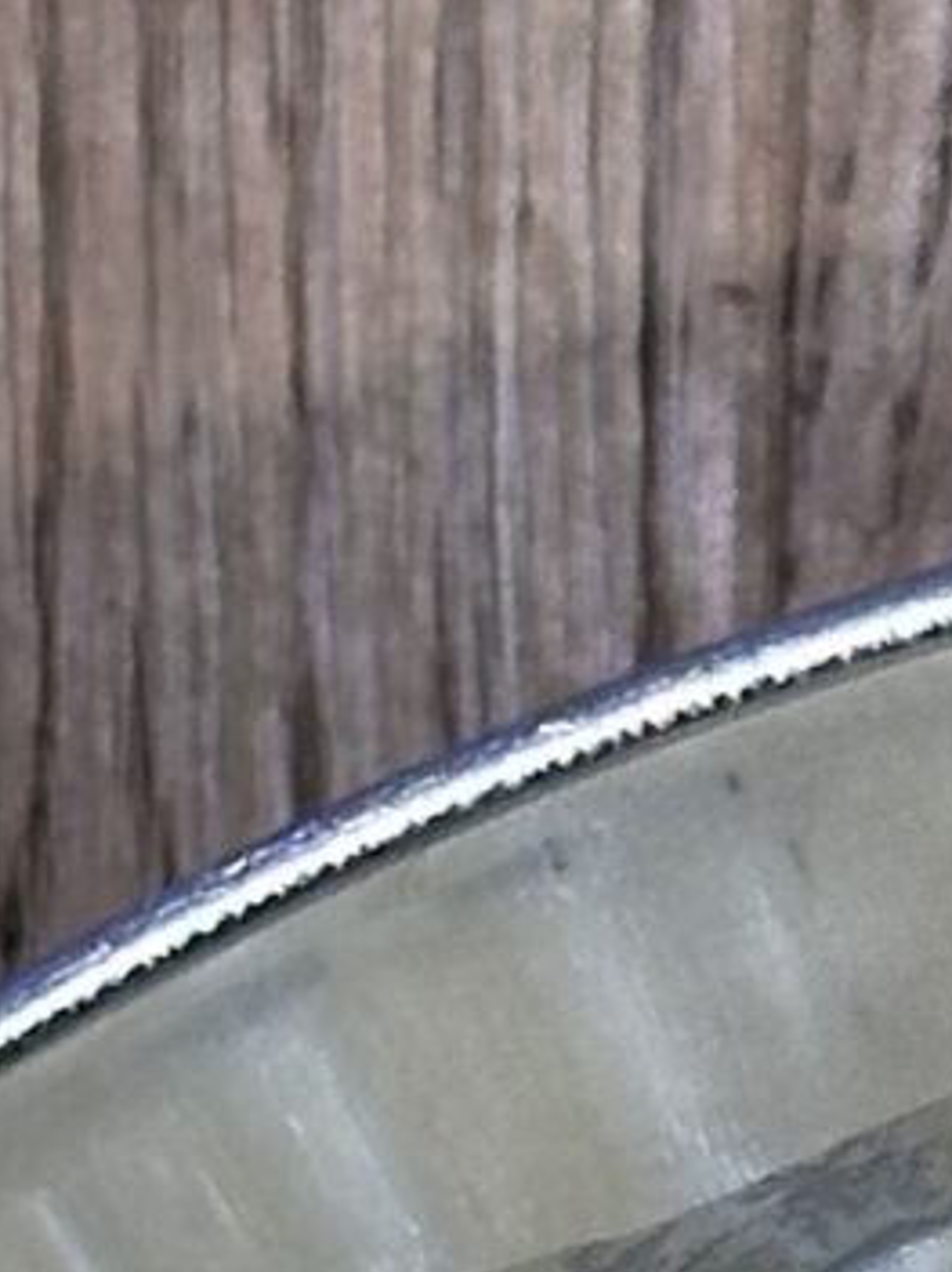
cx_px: 2016
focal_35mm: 350
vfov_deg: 5.2
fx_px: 12842
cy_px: 4374
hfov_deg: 4.2
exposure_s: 1/254
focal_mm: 6.86
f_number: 1.78
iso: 64
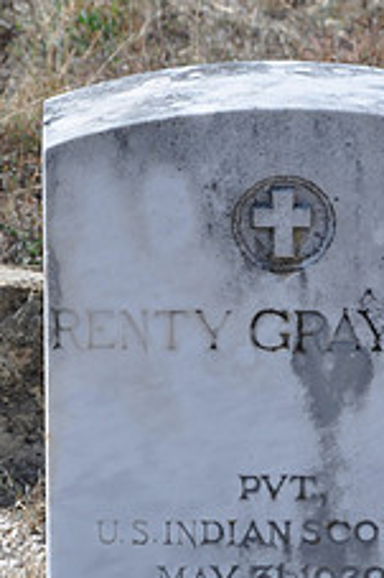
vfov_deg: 11.2
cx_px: 282
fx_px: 2948
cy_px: 424
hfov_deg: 7.4
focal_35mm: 184
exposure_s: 1/200
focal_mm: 48
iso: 200
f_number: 7.1
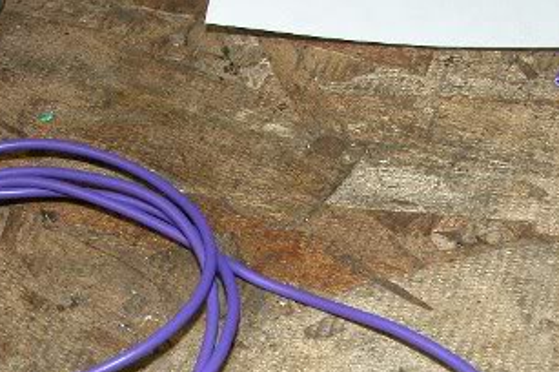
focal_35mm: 76
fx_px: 1179
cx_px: 322
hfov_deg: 26.6
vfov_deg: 17.6
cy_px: 343
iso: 200
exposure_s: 1/60
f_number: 5
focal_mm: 8.9
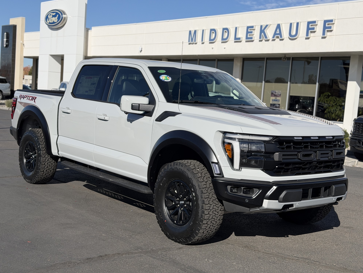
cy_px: 134
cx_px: 181
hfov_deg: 38.9
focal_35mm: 49
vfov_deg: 29.7
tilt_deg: -5.6
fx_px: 514
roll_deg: -4.5
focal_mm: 6.76
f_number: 1.78
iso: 64
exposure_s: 1/7143
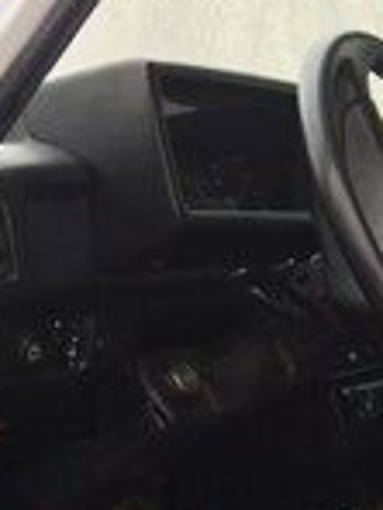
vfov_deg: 18.9
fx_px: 1431
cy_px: 638
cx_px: 535
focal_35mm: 97
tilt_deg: -15.8
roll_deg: -0.6
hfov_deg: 14.4
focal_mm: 4.15
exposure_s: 1/109
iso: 32
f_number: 2.2
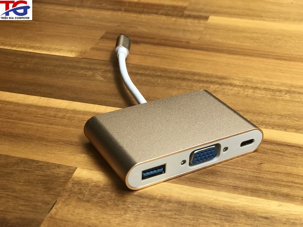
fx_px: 499
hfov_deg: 33.8
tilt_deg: -31.6
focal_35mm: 57
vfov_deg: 25.7
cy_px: 114
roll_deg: -0.3
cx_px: 152
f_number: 2.8
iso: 32
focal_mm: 6.6
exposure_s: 1/100
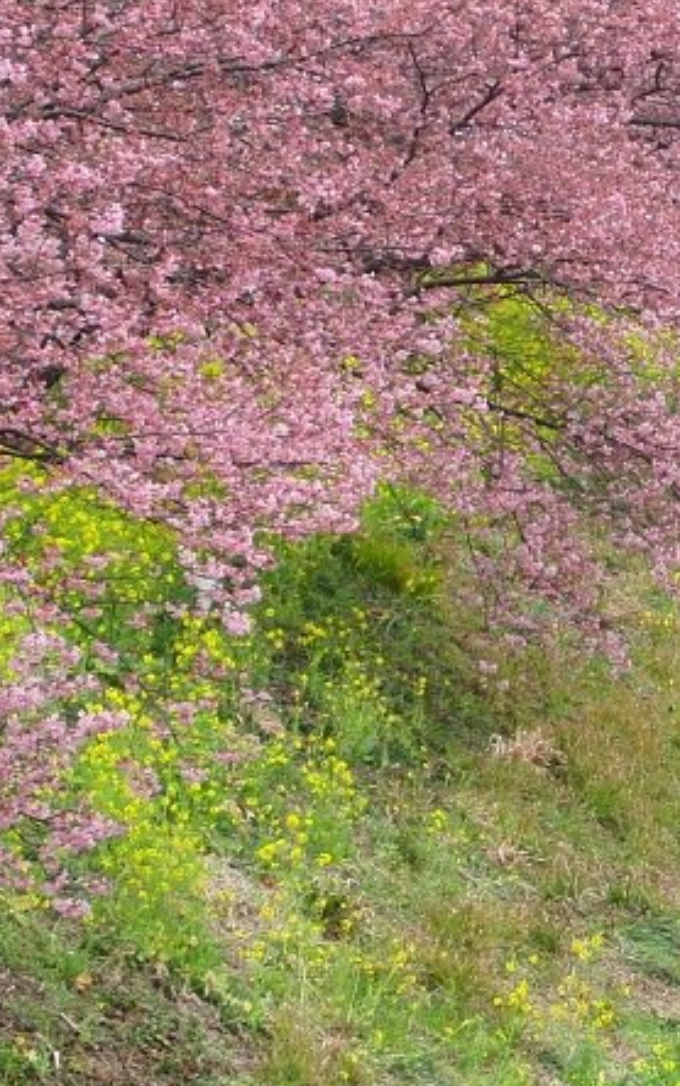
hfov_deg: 7.6
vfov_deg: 12.2
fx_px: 5064
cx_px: 920
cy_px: 416
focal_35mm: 171
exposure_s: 1/125
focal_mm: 12.23
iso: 100
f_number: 4.1
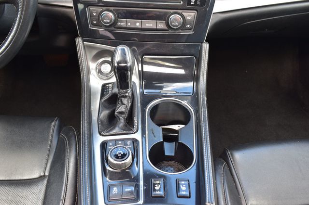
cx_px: 154
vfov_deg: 36.8
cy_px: 102
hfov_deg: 53.2
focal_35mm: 36
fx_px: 309
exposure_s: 1/25
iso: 400
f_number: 7.1
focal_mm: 24
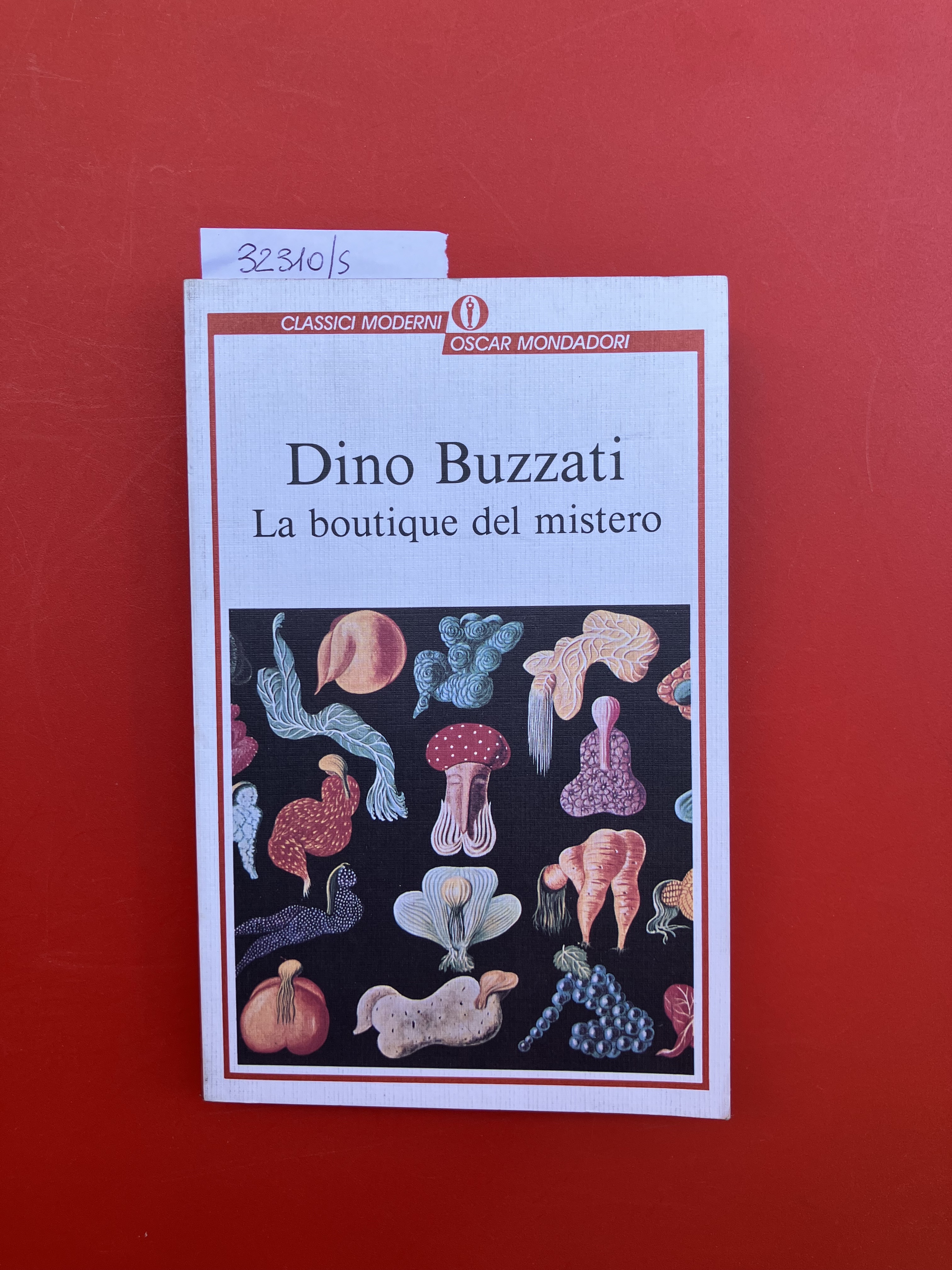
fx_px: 1027
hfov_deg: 49.7
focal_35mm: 28
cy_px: 635
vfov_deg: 63.4
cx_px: 476
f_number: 1.8
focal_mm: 3.99
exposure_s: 1/100
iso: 40
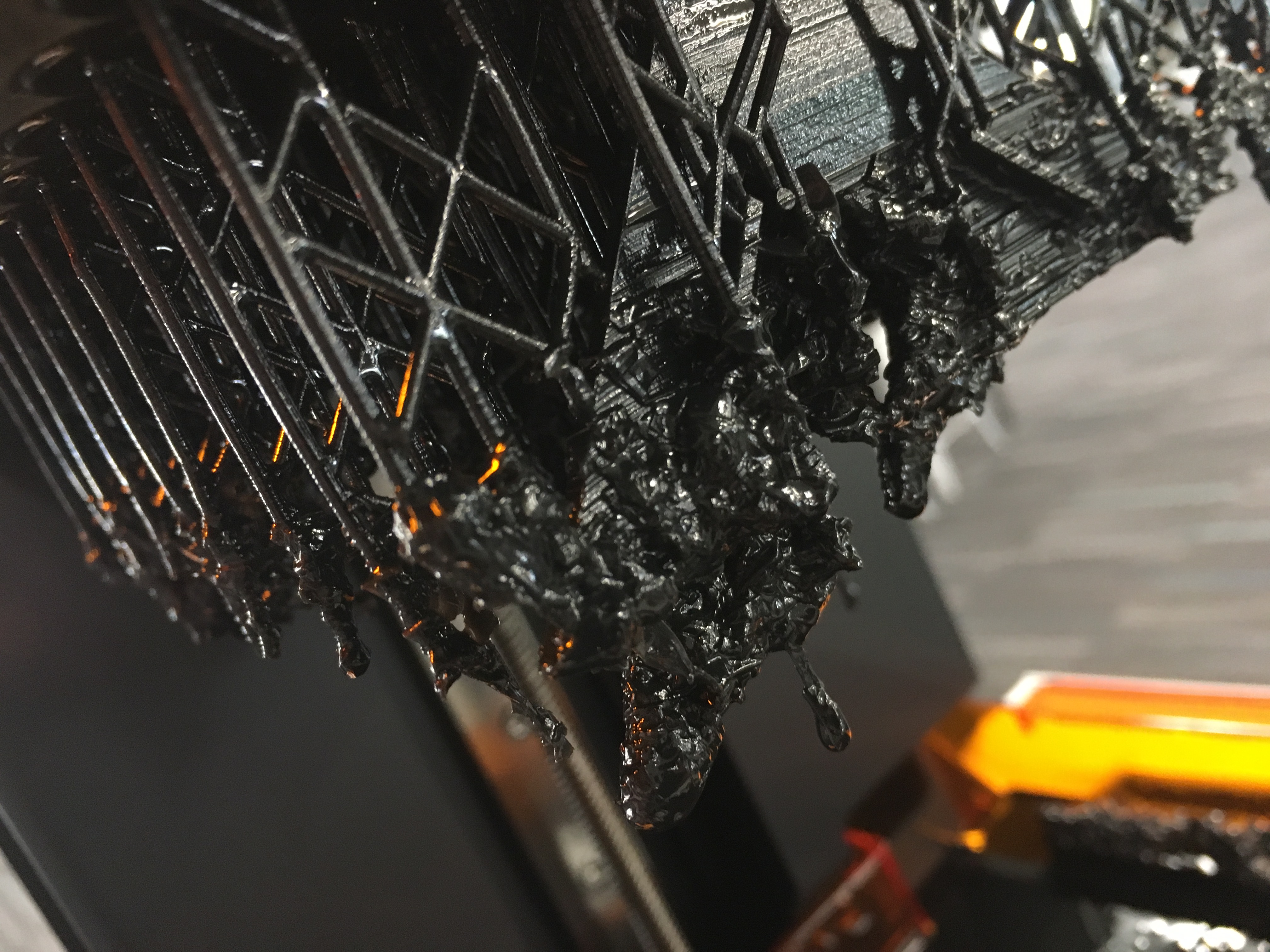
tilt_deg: -9.7
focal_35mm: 29
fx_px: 1064
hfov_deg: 61.7
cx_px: 635
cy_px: 476
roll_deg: +26.5
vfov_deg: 48.2
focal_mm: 4.15
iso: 200
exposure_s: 1/24
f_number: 2.2
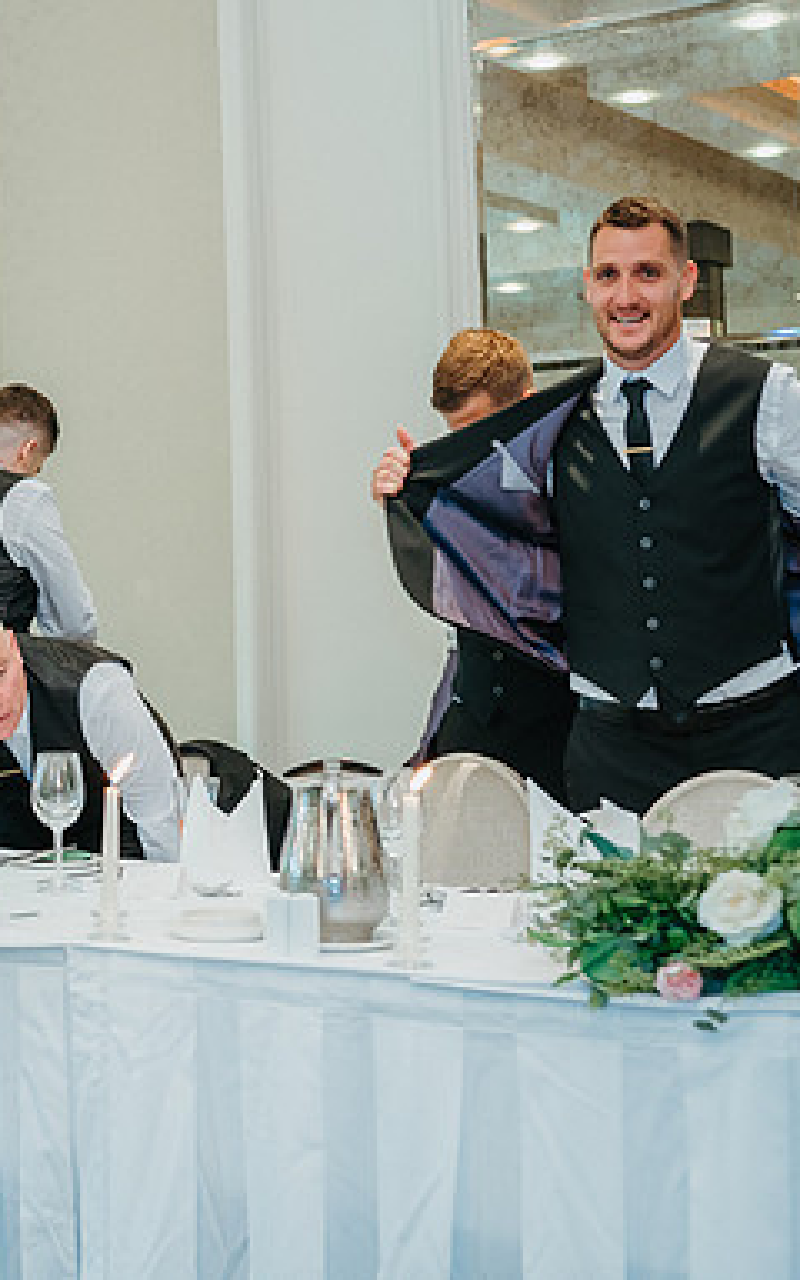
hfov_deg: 19.0
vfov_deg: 32.5
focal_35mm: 63
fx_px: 2198
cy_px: 638
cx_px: -252
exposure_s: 1/125
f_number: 2.8
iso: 1600
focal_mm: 35
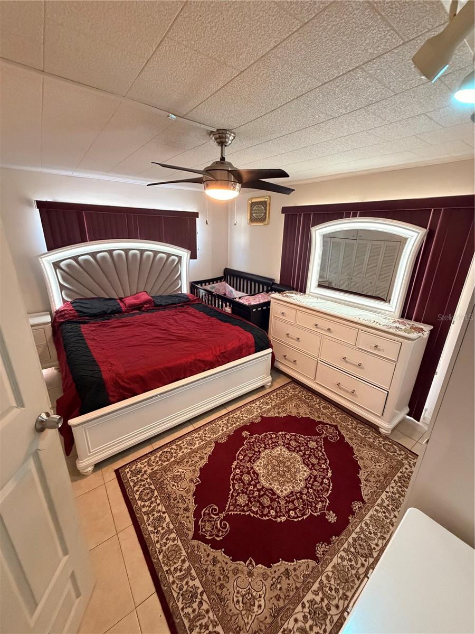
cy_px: 317
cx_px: 238
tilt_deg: -18.3
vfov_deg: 102.1
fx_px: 256
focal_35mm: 14
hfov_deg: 85.7
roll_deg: -1.8
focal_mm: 2.22
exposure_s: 1/60
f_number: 2.2
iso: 800
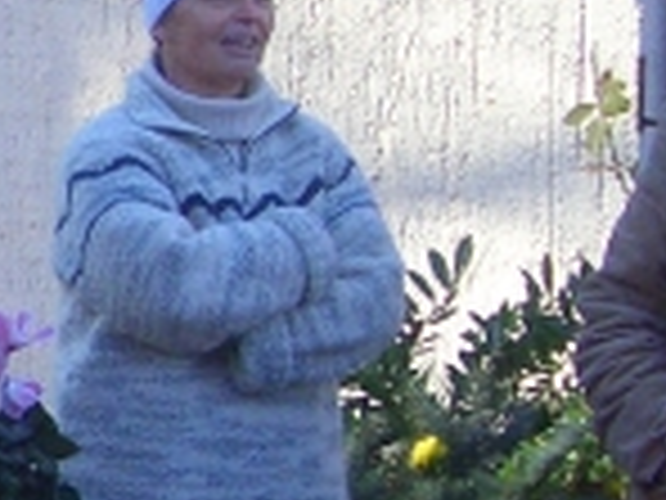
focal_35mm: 151
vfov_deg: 9.8
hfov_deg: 11.9
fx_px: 2905
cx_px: -585
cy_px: 230
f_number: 2.6
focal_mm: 5.8
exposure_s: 1/800
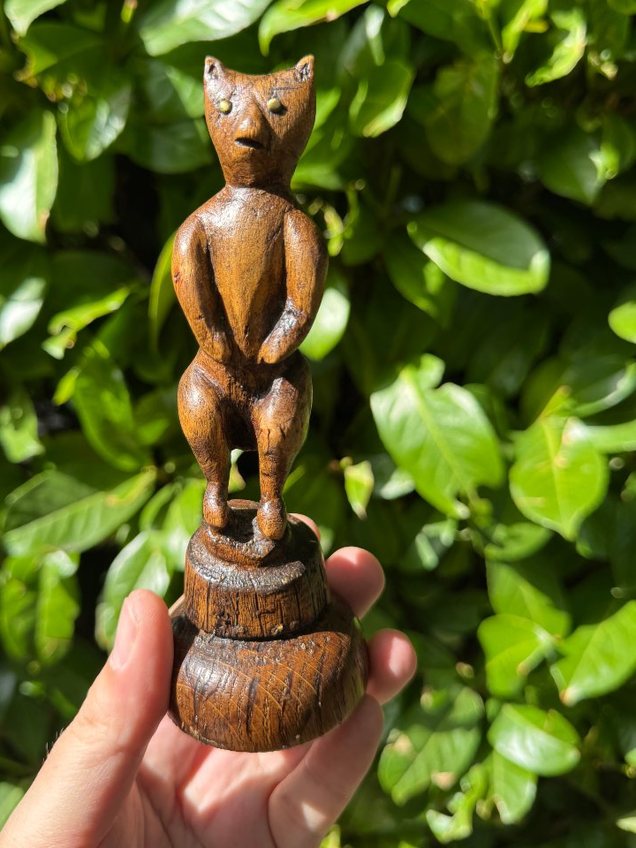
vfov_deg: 59.7
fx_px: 735
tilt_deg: -14.6
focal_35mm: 30
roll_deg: +0.5
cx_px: 273
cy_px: 367
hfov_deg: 46.7
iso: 80
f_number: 1.78
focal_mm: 6.76
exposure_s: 1/842
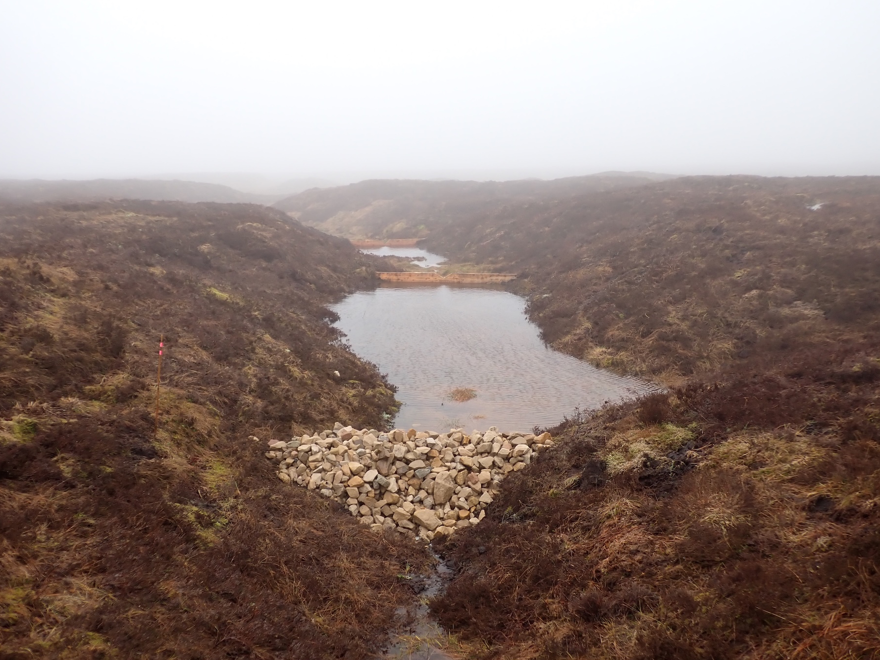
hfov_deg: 58.3
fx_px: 788
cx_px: 434
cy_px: 338
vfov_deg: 45.4
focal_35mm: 31
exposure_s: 1/125
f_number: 2.3
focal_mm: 5.4
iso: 125
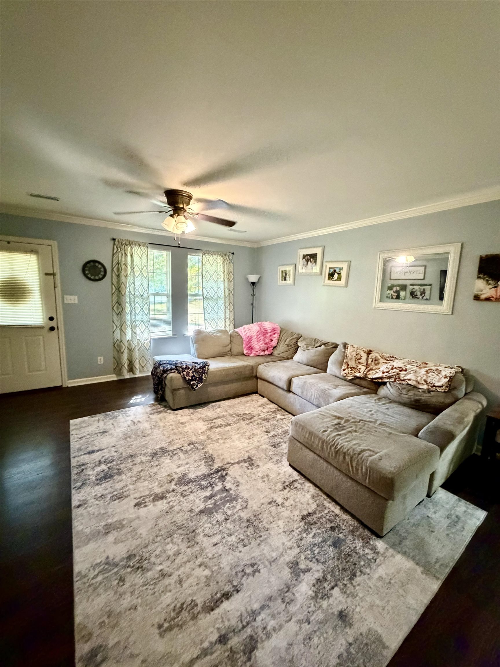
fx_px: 270
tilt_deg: -8.7
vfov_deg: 102.1
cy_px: 334
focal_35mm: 14
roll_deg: -1.1
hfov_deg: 85.7
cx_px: 250
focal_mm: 2.22
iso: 1250
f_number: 2.2
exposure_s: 1/60
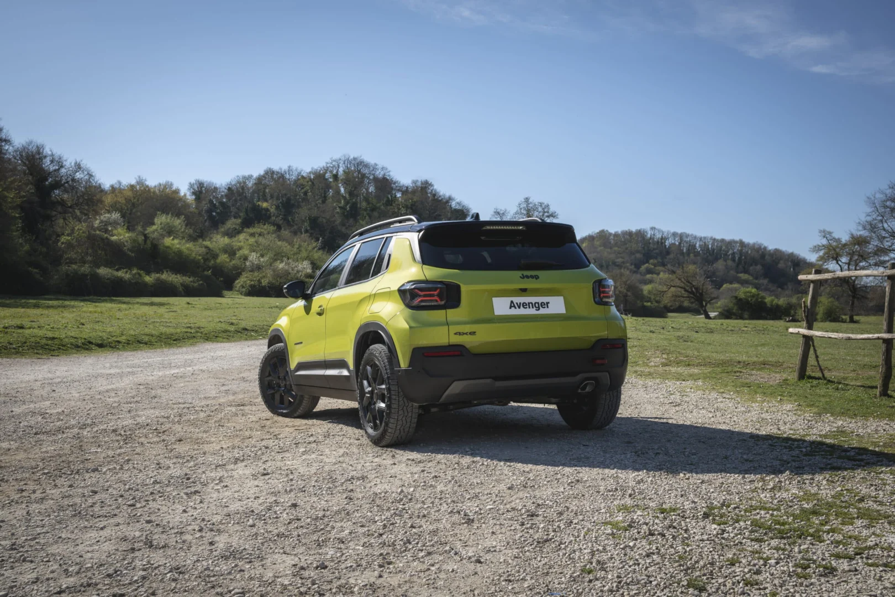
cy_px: 298
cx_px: 448
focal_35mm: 38
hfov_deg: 50.7
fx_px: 945
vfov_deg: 35.1
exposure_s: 1/320
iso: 64
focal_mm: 38
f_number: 7.1
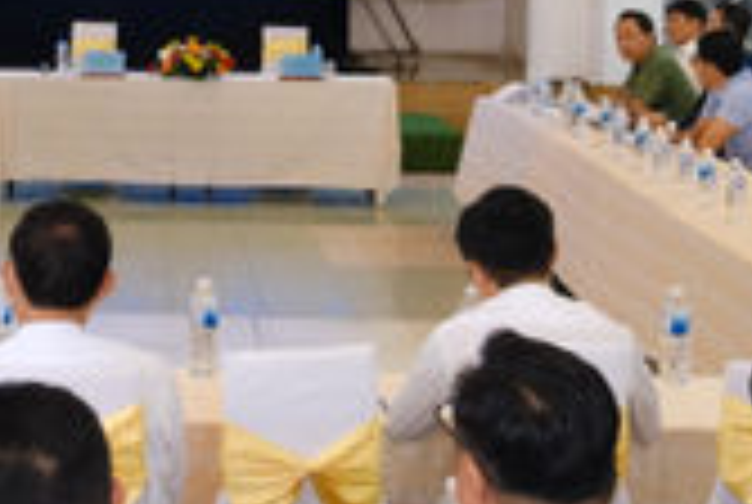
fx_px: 2365
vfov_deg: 11.8
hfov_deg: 17.9
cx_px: 167
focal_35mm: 113
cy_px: -153
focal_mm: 23.5
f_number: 5
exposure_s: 1/125
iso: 4000
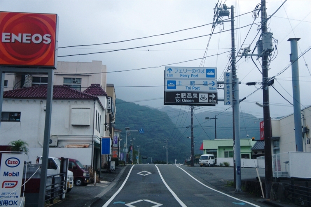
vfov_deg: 30.8
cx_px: 156
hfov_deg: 45.0
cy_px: 104
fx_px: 375
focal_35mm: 44
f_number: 4
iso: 800
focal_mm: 29
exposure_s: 1/160
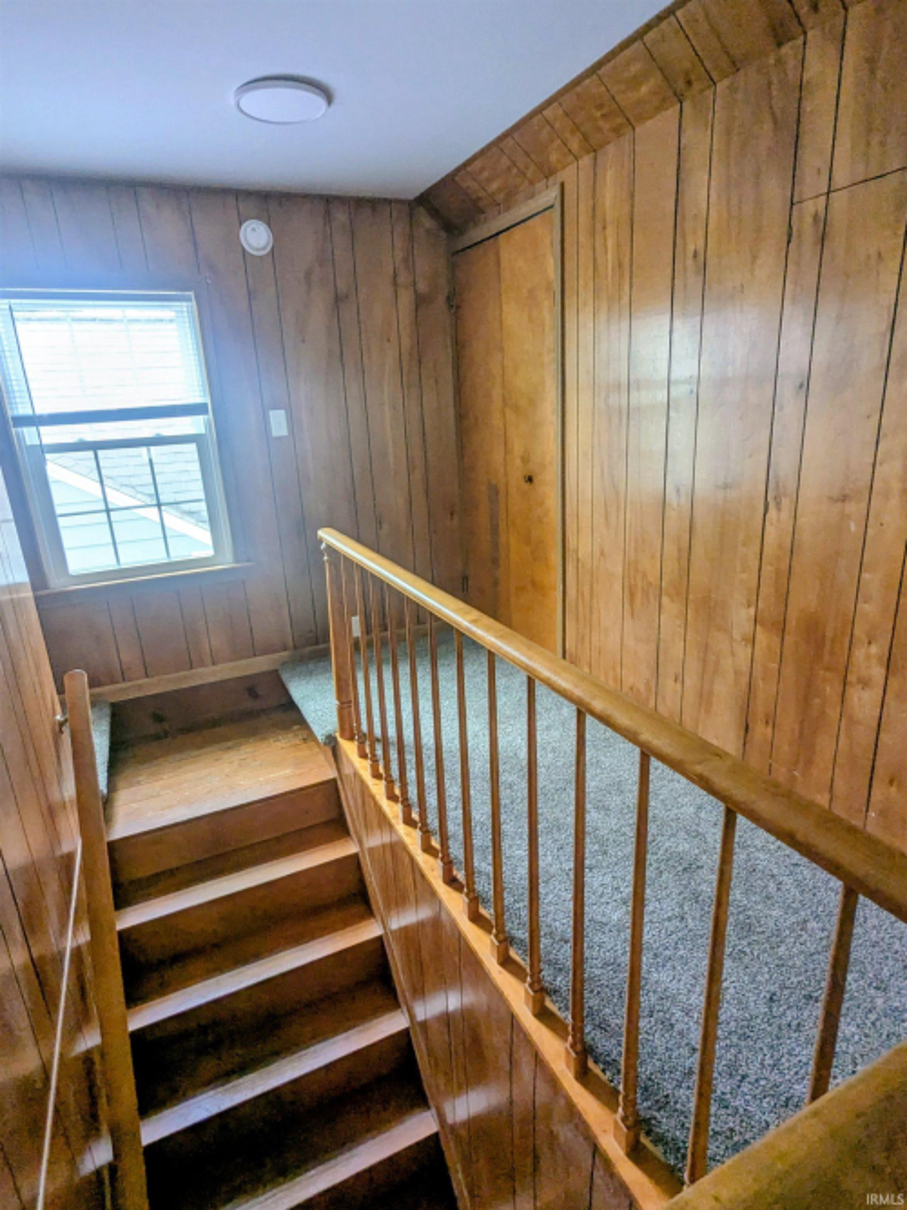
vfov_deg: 94.5
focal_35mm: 16
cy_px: 605
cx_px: 454
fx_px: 559
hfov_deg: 78.1
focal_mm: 2.35
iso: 102
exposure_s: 1/60
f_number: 2.2
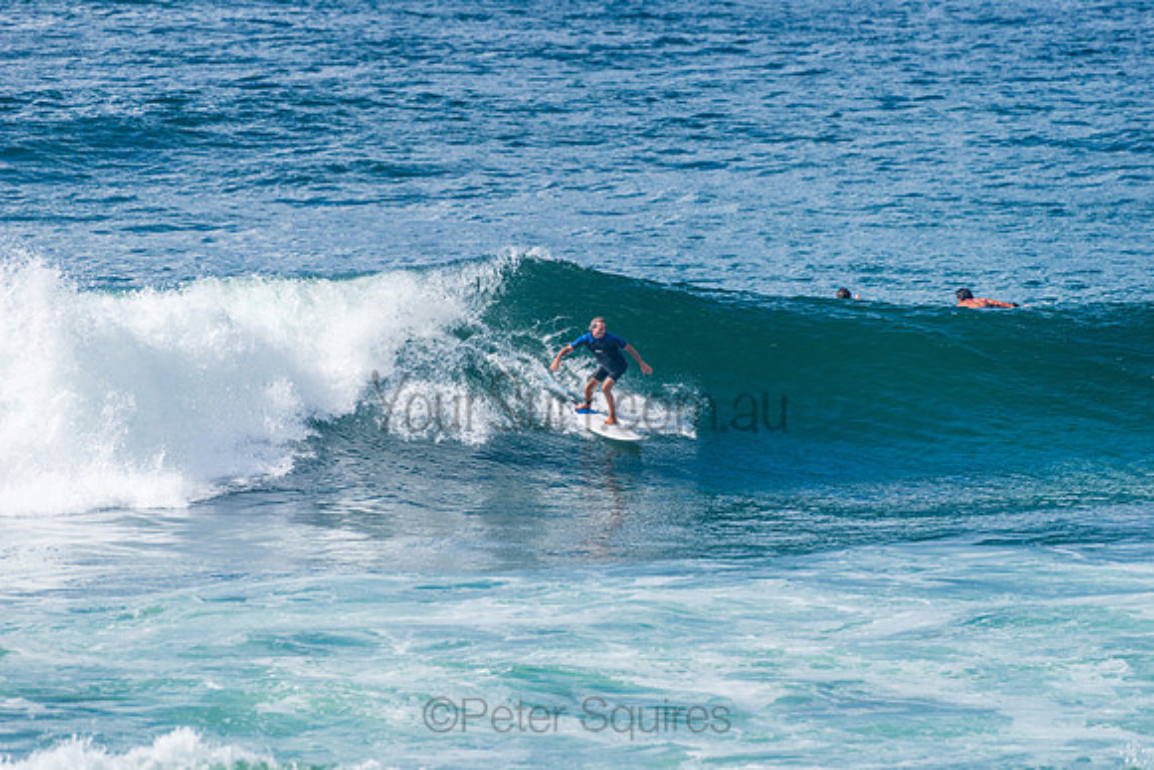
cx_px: 577
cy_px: 385
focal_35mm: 500
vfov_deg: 2.8
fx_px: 16031
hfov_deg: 4.1
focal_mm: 500
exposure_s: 1/2000
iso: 200
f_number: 5.6
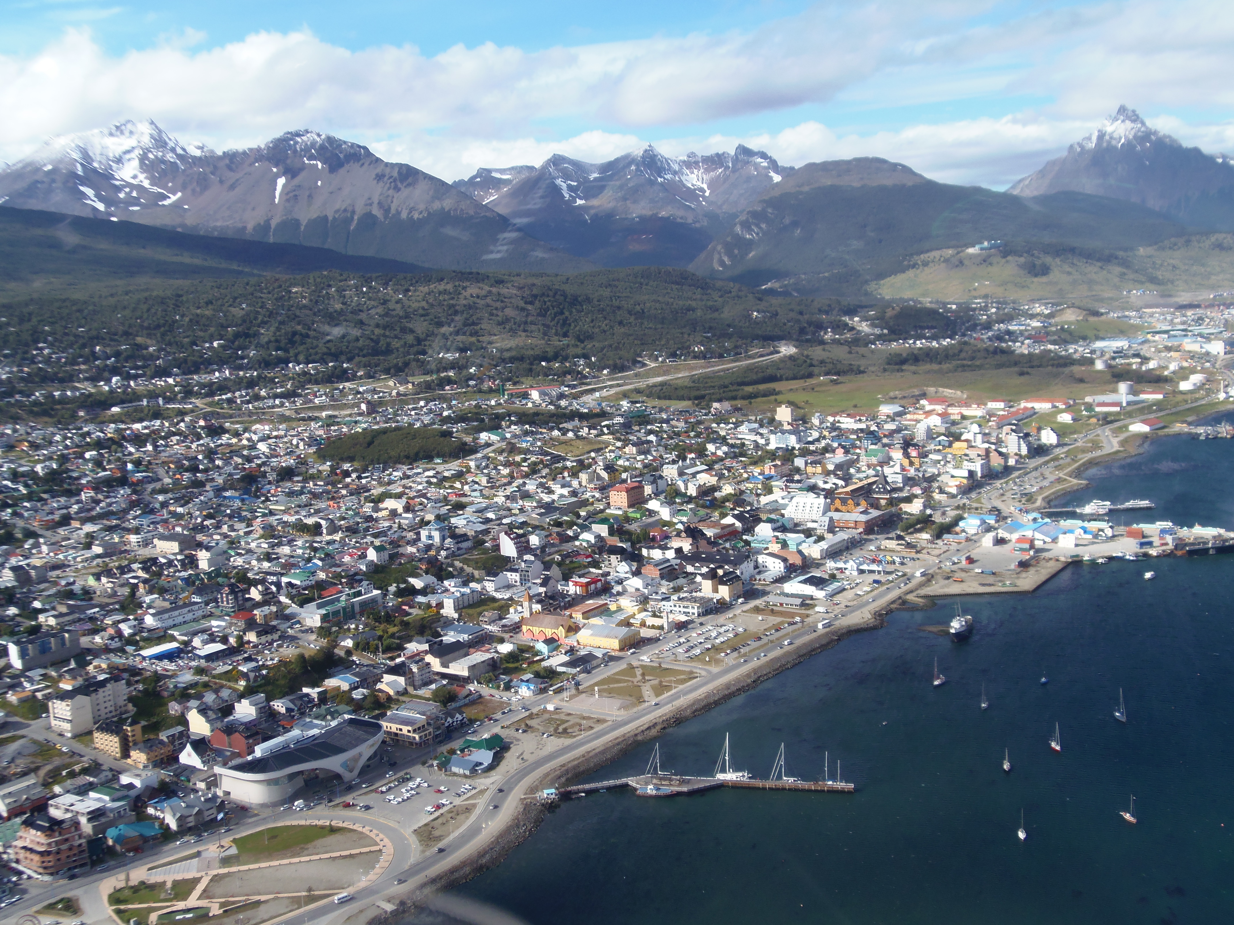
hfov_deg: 52.6
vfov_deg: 40.7
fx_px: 1248
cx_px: 617
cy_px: 462
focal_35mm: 35
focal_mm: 6.5
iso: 64
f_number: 3.4
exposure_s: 1/640
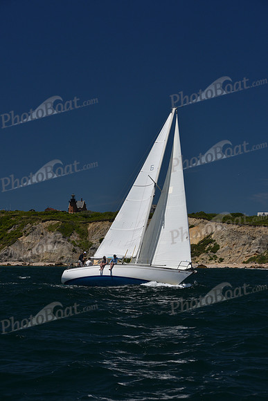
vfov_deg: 22.6
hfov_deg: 15.2
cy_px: 200
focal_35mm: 90
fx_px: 1004
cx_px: 134
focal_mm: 90
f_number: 9
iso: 250
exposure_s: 1/800
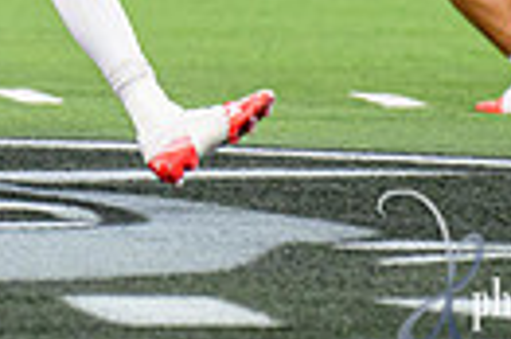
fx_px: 13851
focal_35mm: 977
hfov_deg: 2.1
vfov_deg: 1.4
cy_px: -279
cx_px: -335
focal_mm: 220
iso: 1000
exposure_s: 1/400
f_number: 2.8
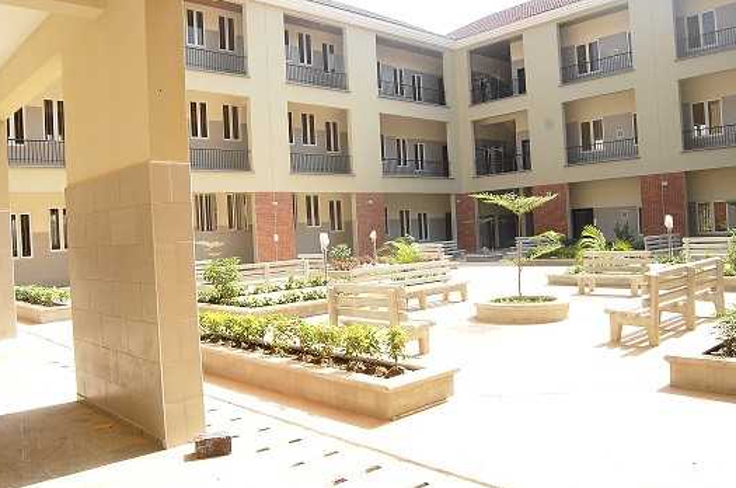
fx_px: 592
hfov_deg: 63.7
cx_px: 359
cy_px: 229
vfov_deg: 44.8
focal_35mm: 29
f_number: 9
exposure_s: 1/320
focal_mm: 18
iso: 200
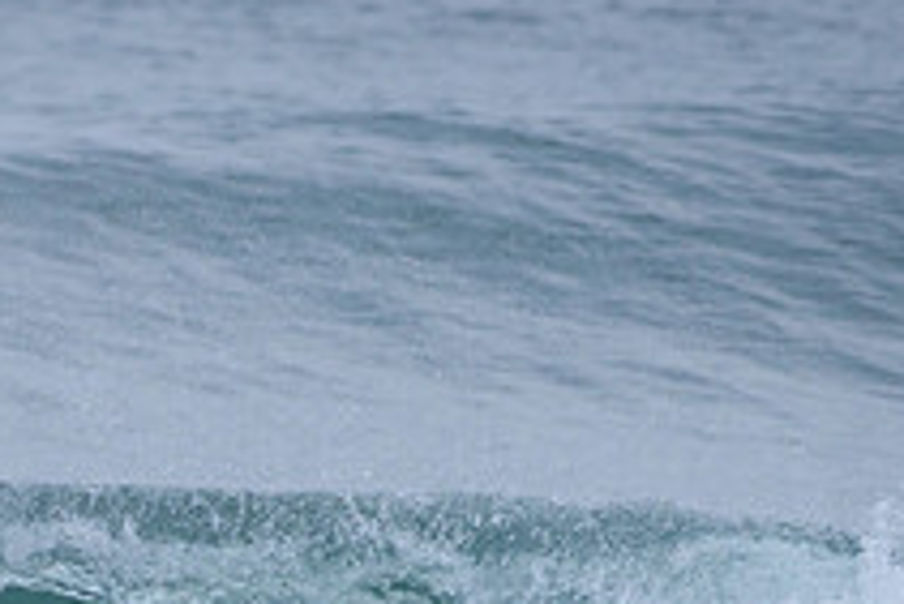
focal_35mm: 1687
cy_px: 743
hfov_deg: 1.2
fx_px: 42390
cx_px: -99
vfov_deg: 0.8
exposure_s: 1/2000
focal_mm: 500
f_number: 5.6
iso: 360
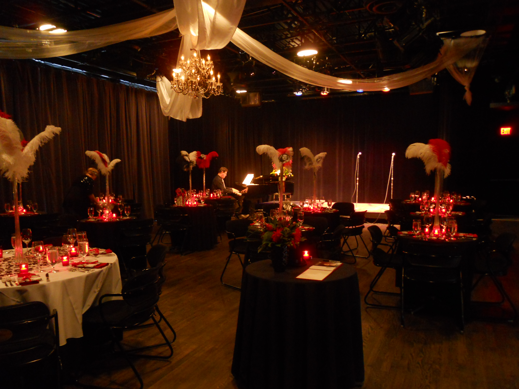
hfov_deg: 63.4
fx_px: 420
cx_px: 260
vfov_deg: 49.7
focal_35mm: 28
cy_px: 194
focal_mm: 5
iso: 400
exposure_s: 1/4
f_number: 2.7
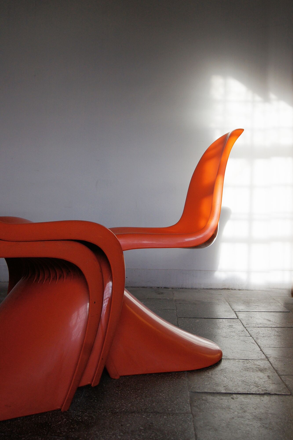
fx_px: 440
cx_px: 146
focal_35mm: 36
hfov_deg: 36.9
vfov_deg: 53.1
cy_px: 220
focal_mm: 24
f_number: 5.6
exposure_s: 1/400
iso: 400
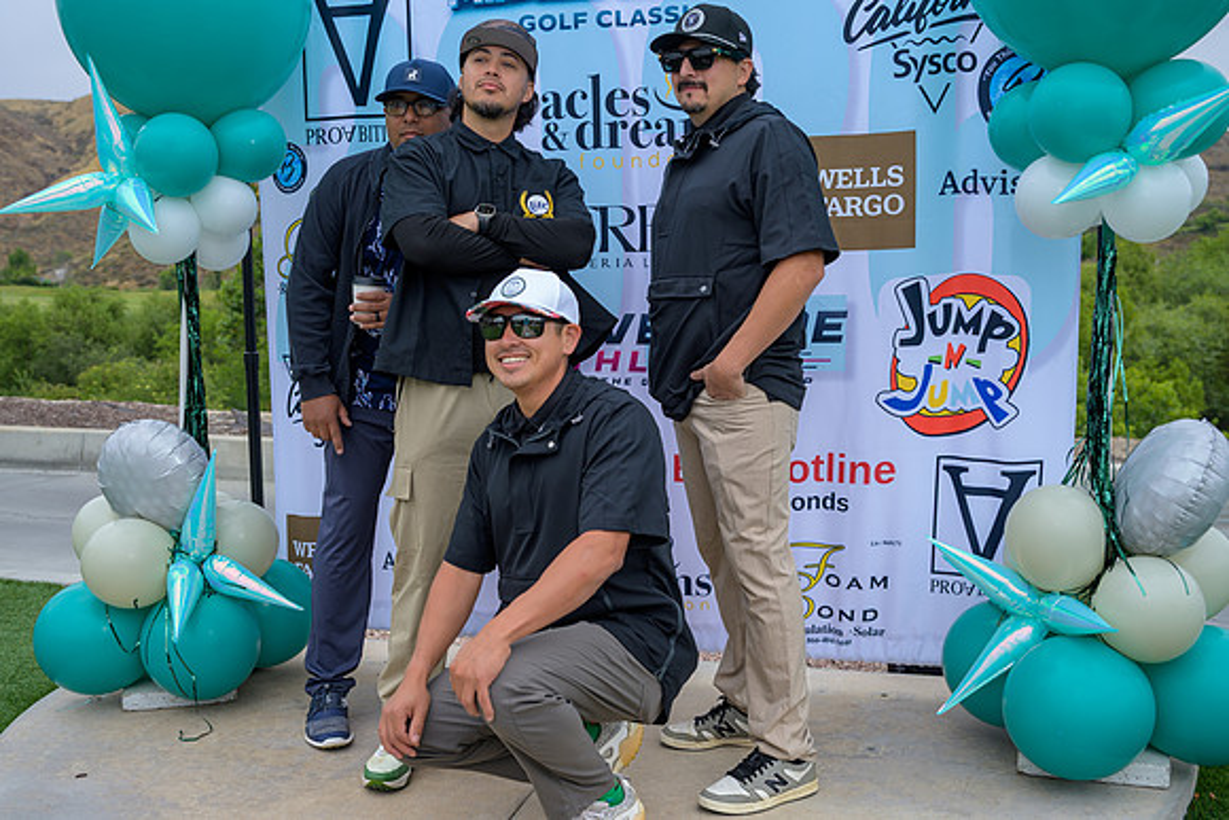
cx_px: 614
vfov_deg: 33.4
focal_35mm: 40
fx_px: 1366
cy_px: 410
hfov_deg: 48.4
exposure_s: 1/200
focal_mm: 40
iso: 125
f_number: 4
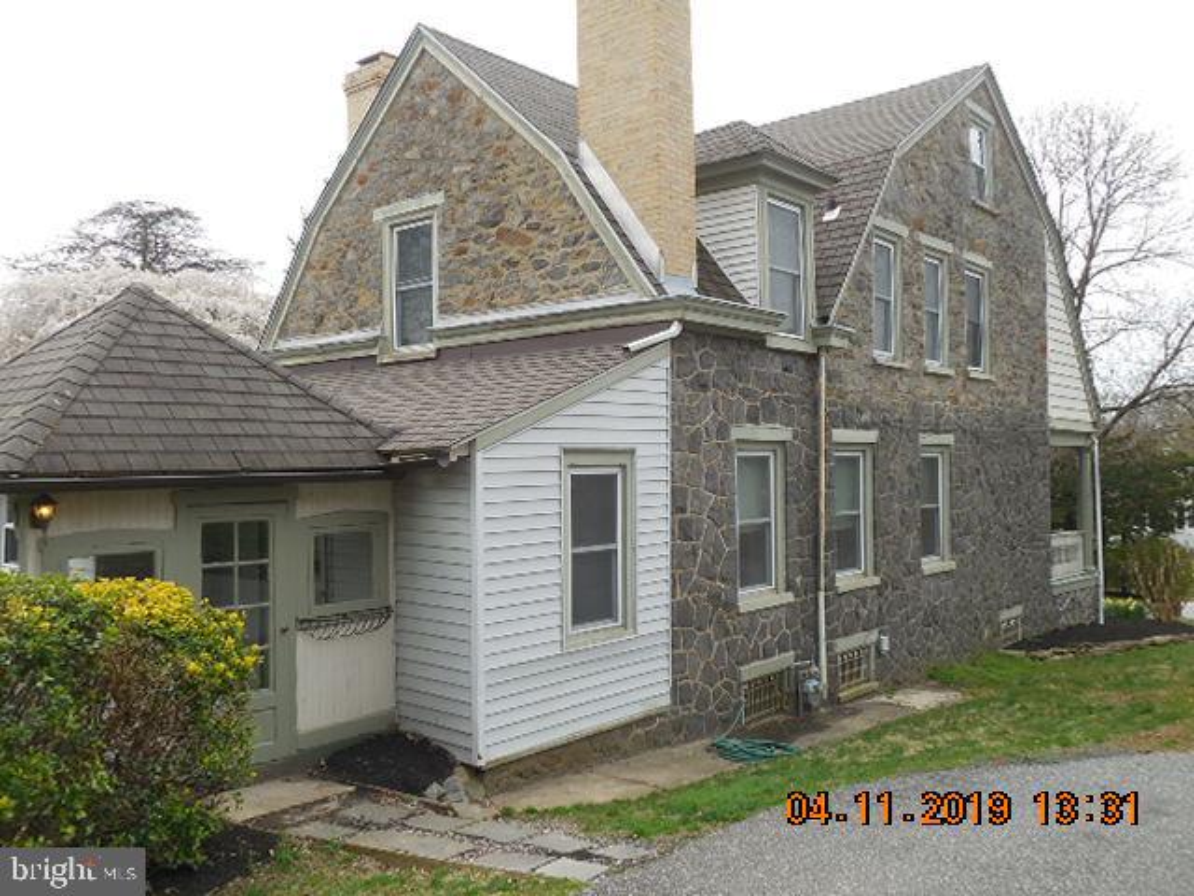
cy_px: 448
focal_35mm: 29
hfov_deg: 61.7
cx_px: 597
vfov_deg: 48.2
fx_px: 1000
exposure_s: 1/400
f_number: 4
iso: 125
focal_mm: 5.2
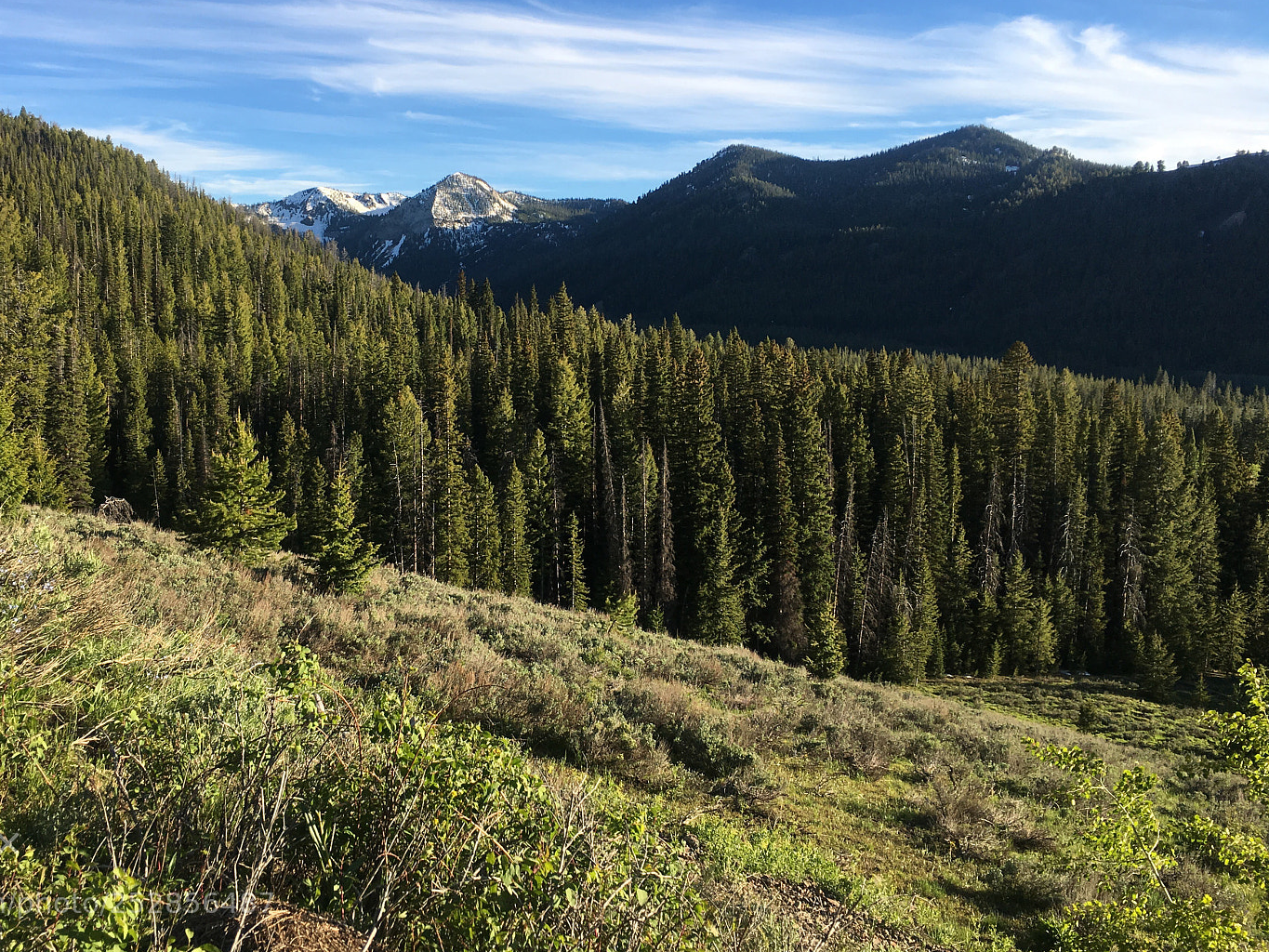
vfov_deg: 41.7
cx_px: 532
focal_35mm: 34
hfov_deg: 53.7
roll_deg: +0.2
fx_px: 1247
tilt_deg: -4.6
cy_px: 418
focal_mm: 4.15
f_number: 2.2
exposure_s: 1/739
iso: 25
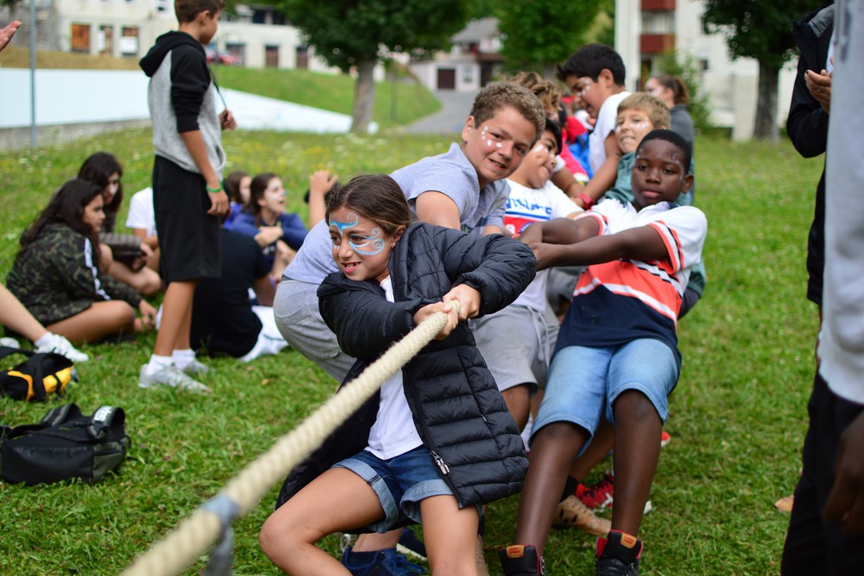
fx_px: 1284
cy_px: 285
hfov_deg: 37.2
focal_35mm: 54
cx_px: 427
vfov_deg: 25.3
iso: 100
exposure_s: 1/800
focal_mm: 35
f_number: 1.8
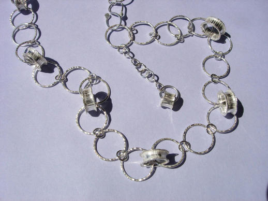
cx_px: 134
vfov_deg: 37.7
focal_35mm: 38
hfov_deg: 49.0
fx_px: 294
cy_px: 100
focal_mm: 7.8
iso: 64
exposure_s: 1/1407
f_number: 4.8
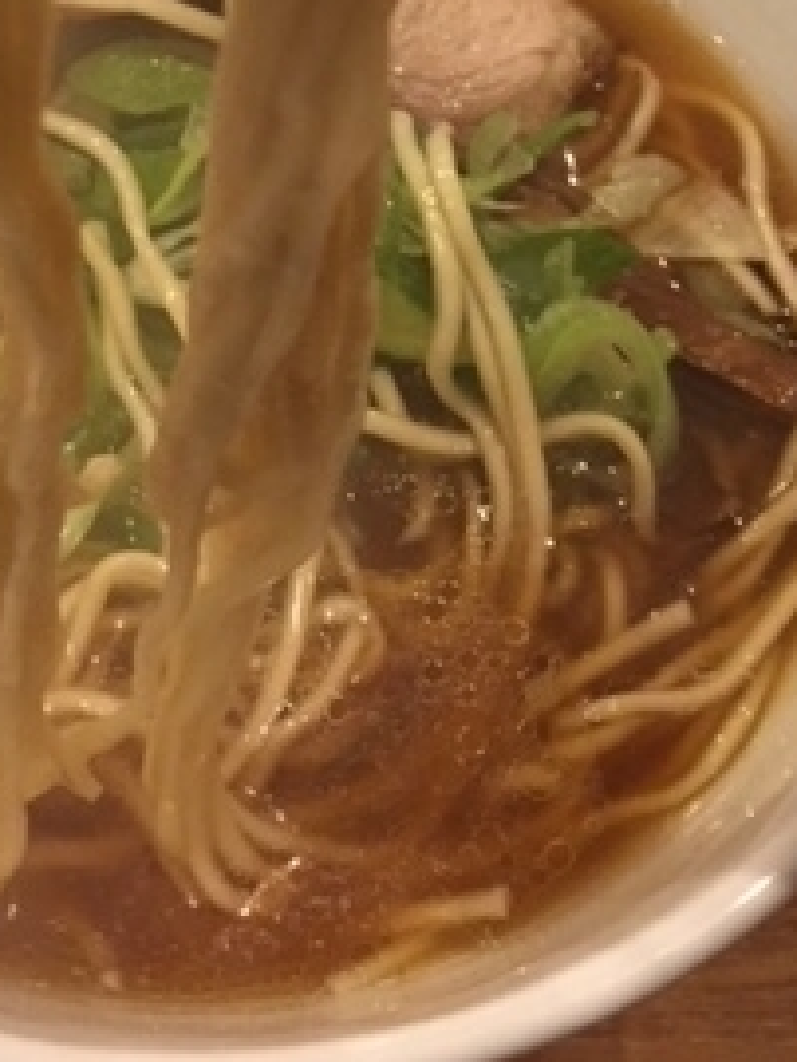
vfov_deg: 26.2
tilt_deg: -50.2
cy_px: -67
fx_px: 2117
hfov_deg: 21.1
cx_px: 193
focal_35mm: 69
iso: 160
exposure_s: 1/30
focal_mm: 4.15
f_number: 2.2
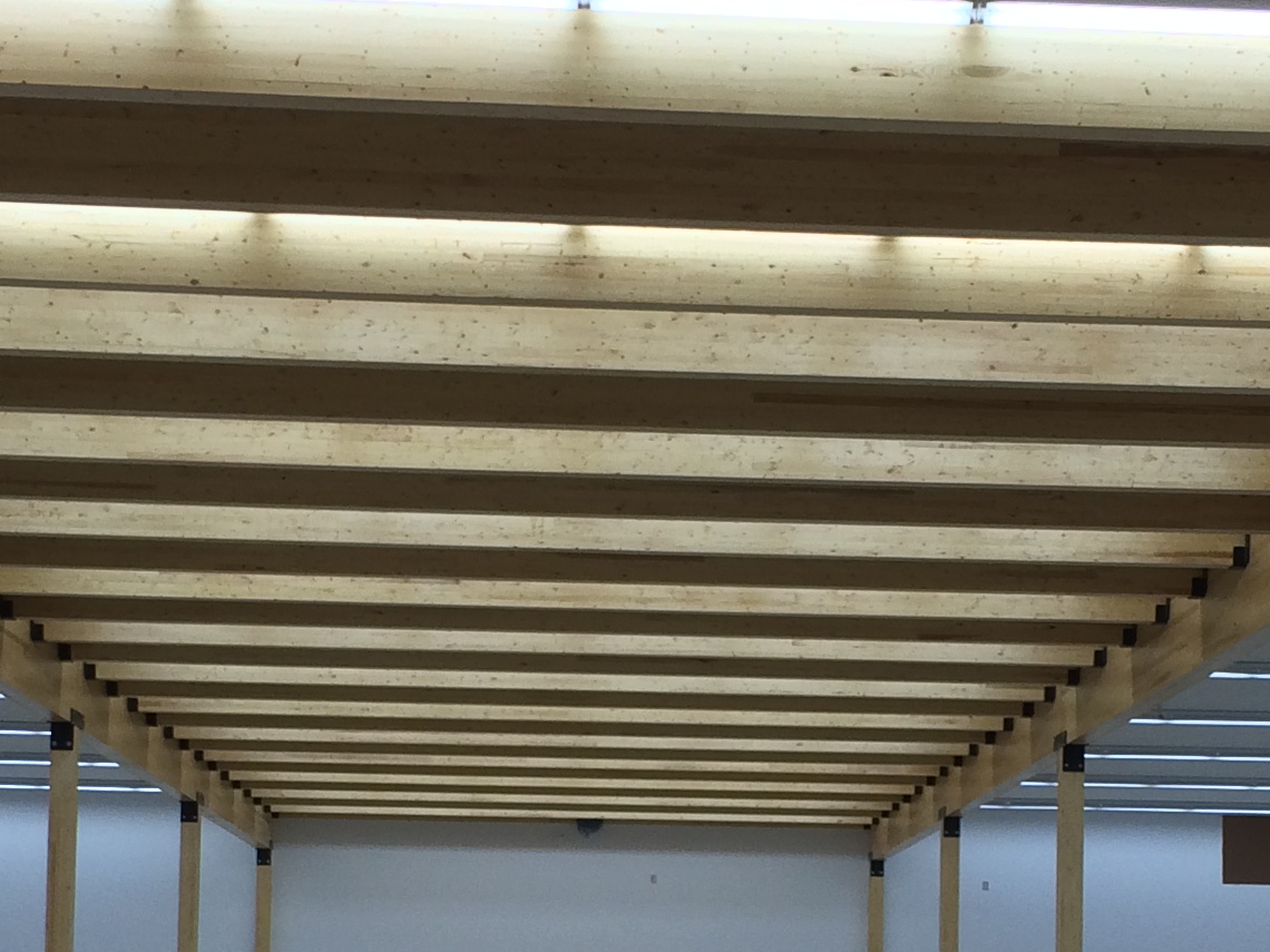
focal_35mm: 83
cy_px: 904
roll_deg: -0.5
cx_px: 829
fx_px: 3045
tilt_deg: +3.3
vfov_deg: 17.4
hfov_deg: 23.5
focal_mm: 4.15
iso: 32
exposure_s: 1/120
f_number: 2.2
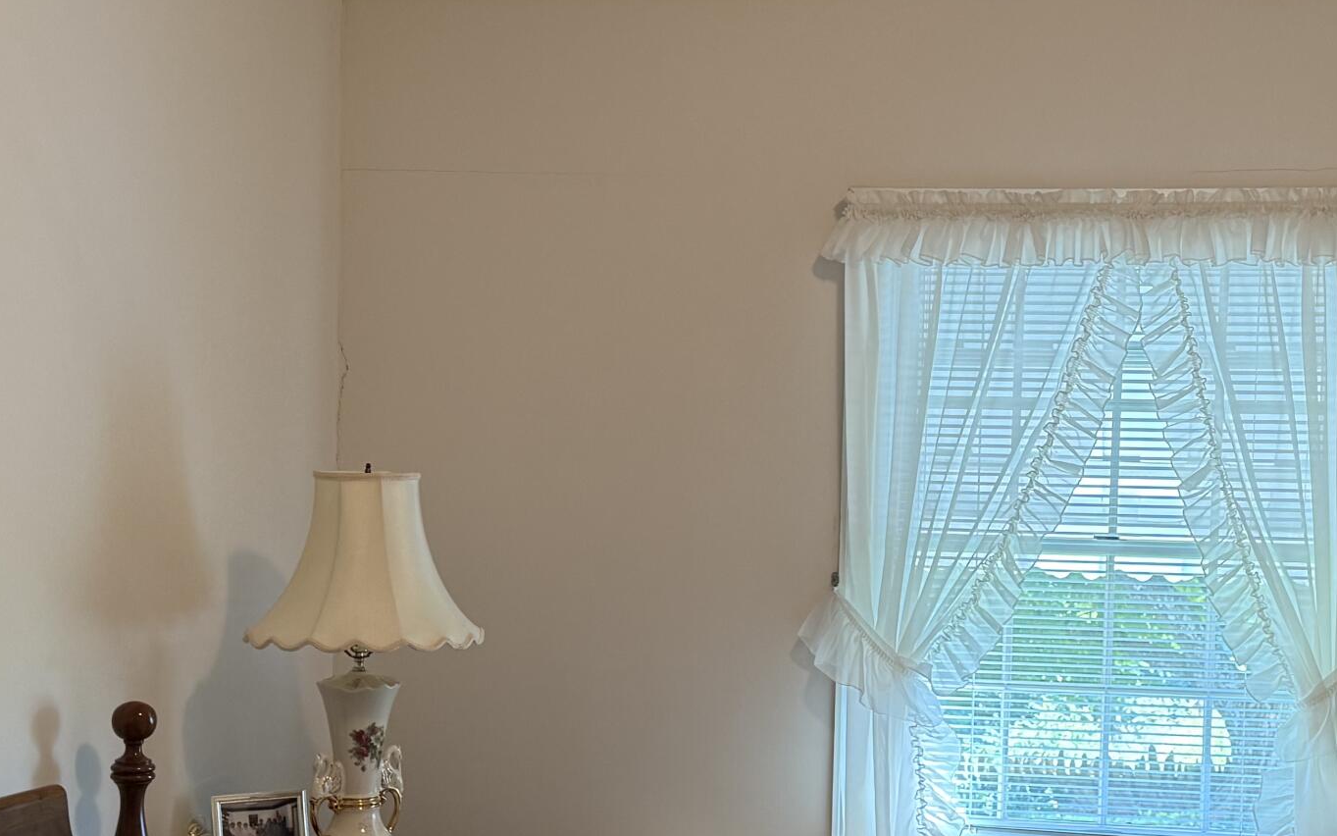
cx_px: 866
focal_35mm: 56
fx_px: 2041
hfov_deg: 36.0
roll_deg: -1.3
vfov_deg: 22.9
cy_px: 623
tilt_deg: -3.3
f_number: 1.78
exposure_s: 1/60
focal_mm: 6.76
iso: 160
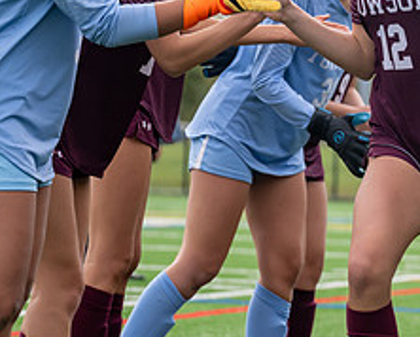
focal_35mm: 260
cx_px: 451
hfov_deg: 7.4
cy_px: 8
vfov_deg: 5.9
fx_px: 3235
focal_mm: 70
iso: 400
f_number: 2.8
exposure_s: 1/2000
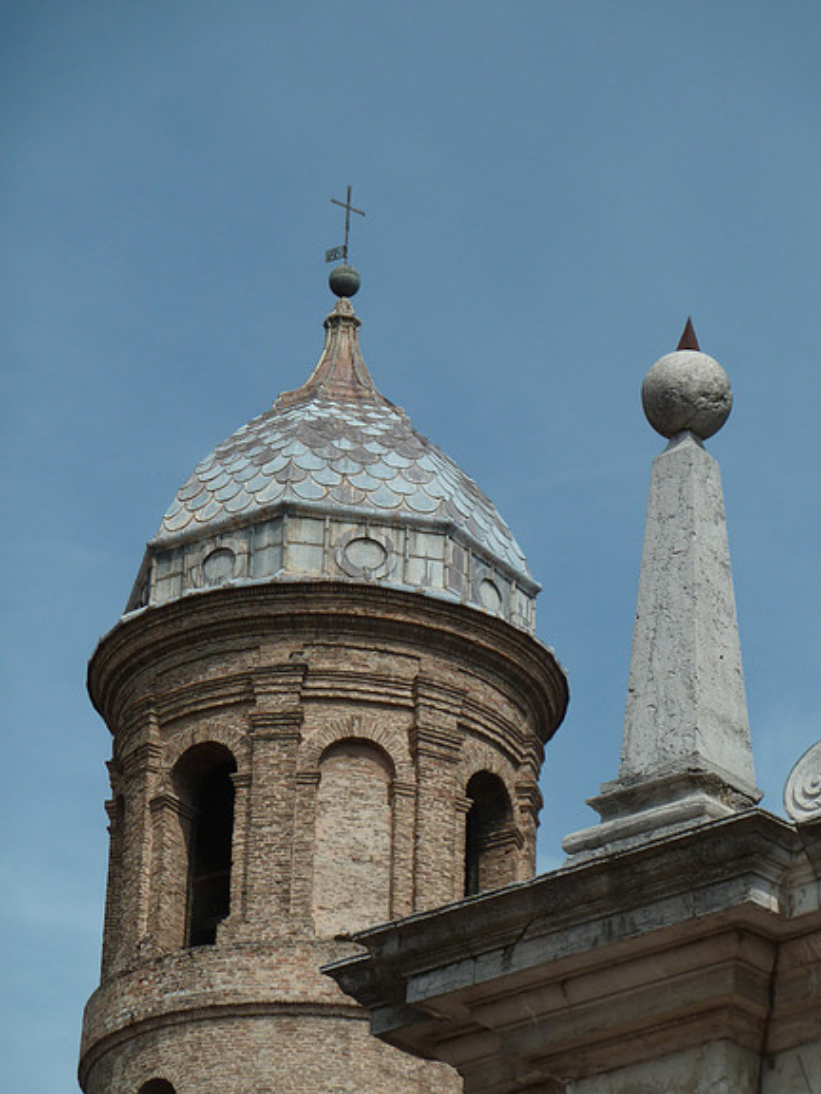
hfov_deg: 10.0
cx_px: 410
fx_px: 4680
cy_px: 547
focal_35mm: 148
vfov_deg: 13.3
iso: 80
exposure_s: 1/640
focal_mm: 24.1
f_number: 4.5
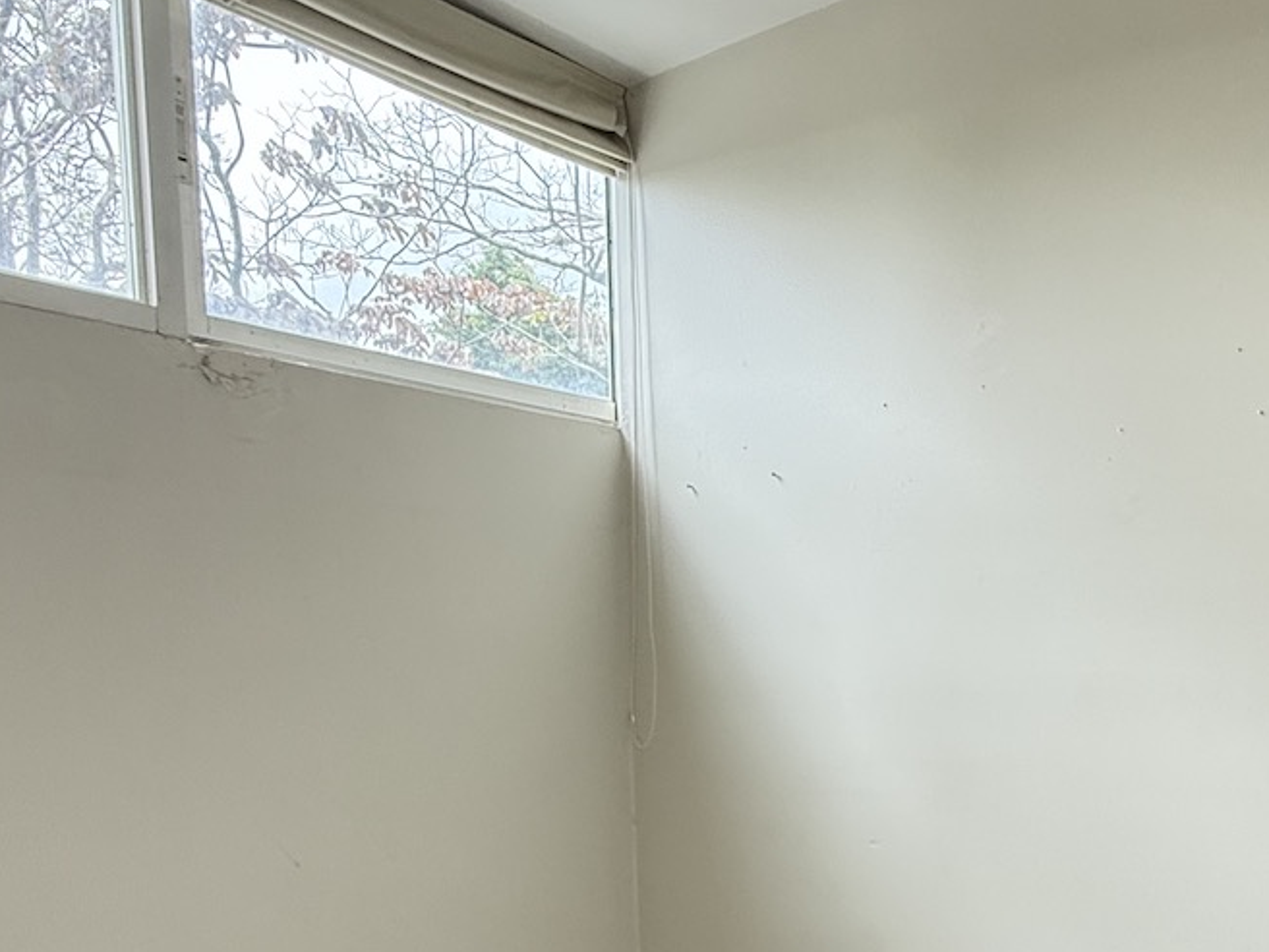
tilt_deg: -3.5
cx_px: 965
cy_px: 730
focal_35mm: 32
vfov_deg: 42.6
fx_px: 1173
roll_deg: +0.7
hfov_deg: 54.0
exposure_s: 1/99
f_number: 2.2
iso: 320
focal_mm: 2.22
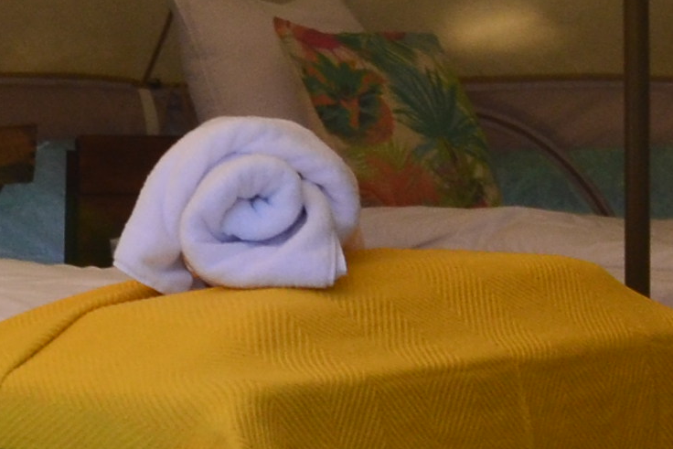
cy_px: -98
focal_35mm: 169
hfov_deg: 11.0
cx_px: -708
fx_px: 3160
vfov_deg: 8.0
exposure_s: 1/200
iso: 400
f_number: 10
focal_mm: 18
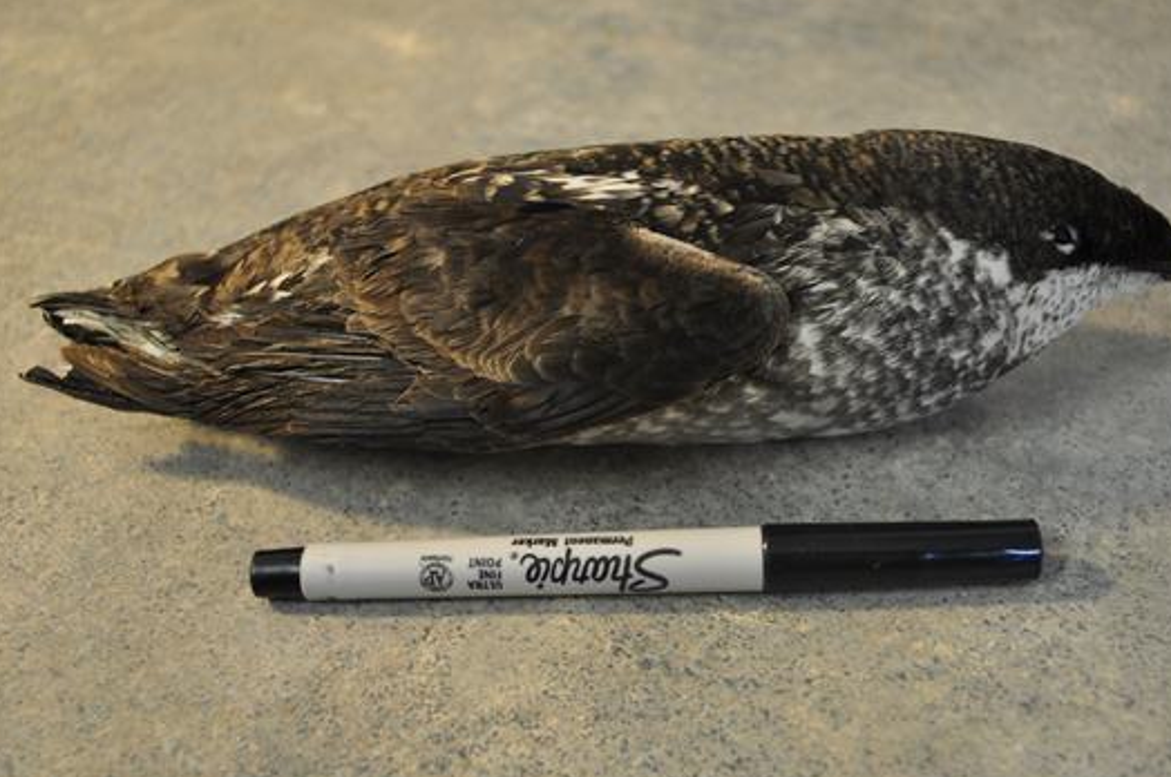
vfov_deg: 30.4
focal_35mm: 44
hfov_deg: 44.5
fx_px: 1429
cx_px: 630
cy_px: 356
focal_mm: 24
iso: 200
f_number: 4
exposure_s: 1/10
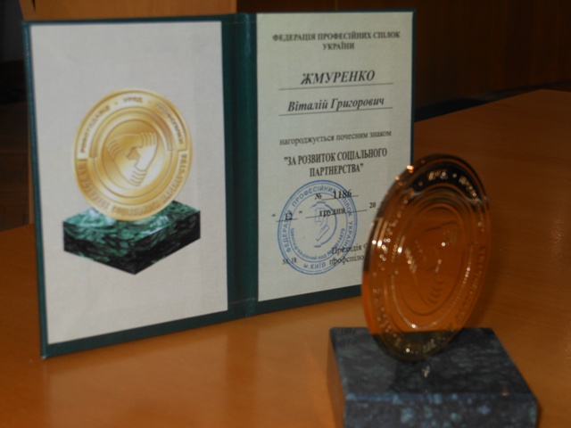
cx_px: 286
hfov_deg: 29.4
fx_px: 1089
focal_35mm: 66
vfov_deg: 22.3
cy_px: 214
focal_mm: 11.7
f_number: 4.3
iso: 80
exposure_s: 1/60
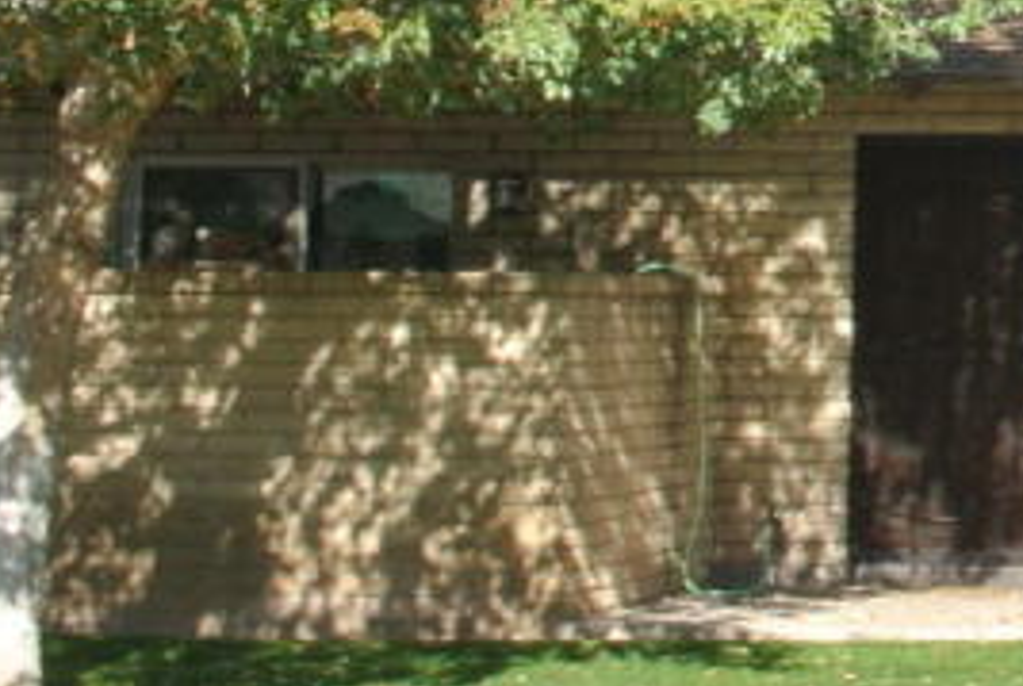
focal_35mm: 116
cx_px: 1780
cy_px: 27
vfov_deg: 11.8
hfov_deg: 15.4
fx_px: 3302
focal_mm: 10
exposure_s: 1/60
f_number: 11
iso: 100
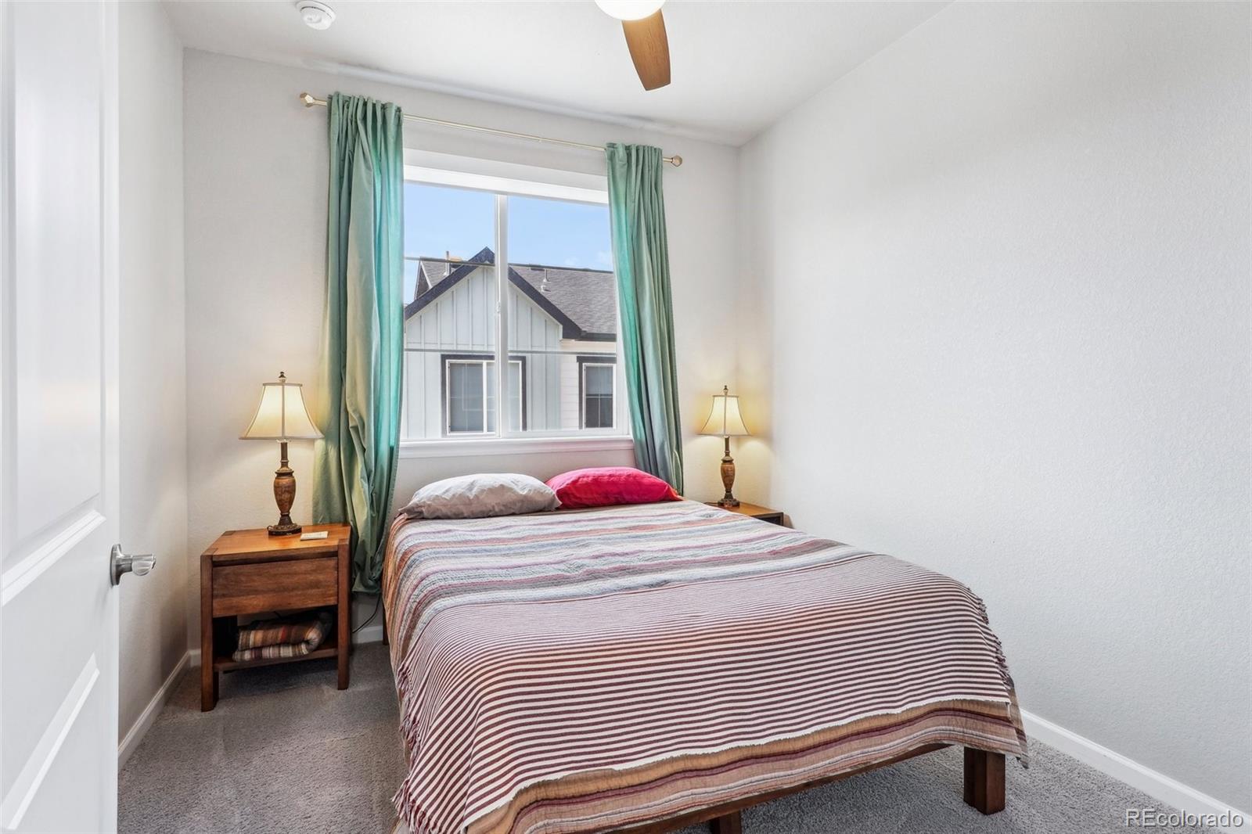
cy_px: 417
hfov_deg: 95.0
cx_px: 626
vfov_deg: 72.0
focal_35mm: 16
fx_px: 574
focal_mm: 11
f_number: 8
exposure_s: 1/30
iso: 200
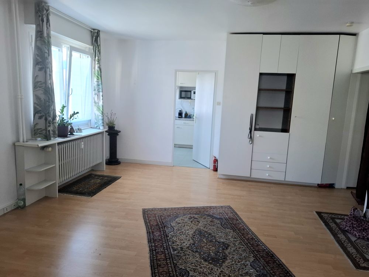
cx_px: 184
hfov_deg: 73.9
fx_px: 245
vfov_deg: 58.9
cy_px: 138
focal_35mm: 23
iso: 160
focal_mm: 5.54
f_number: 1.8
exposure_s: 1/100
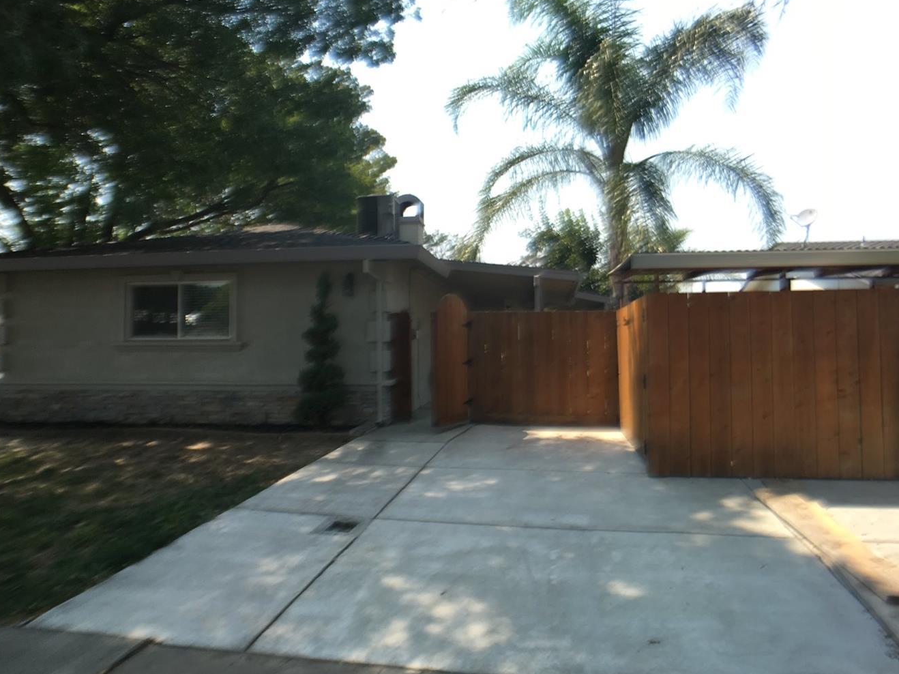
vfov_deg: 42.9
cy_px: 352
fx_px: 857
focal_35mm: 33
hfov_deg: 55.3
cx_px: 494
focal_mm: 4.15
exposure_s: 1/472
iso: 25
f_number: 2.2
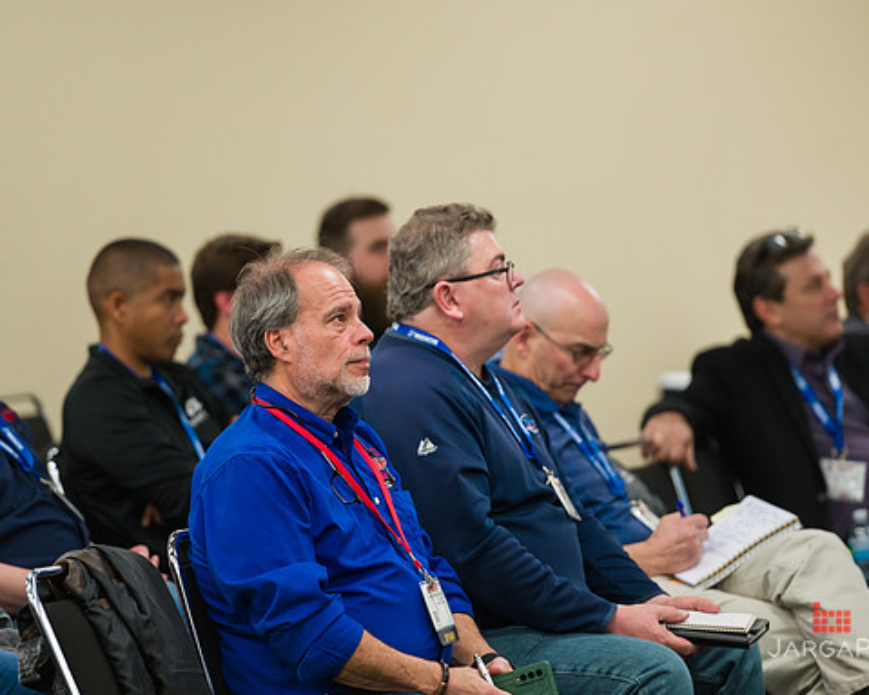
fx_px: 5837
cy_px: 347
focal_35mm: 227
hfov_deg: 8.5
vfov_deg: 6.8
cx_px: 415
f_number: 3.2
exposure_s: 1/400
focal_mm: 200
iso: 1600
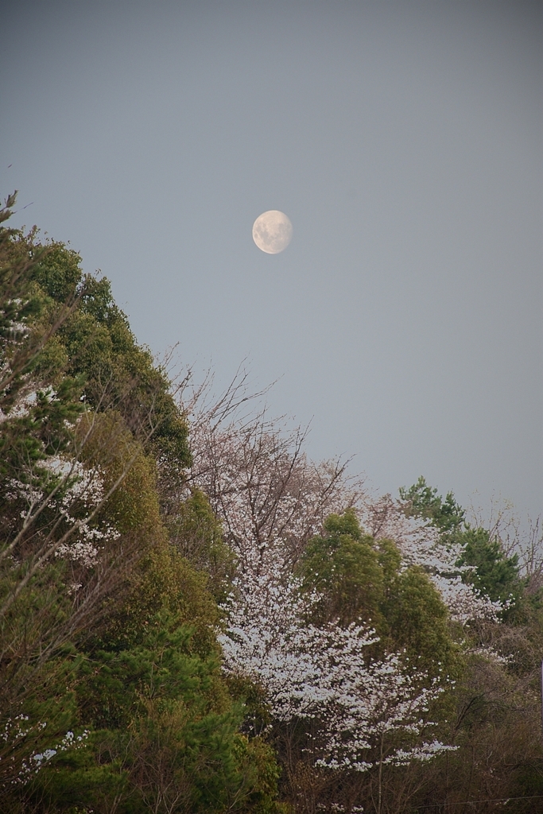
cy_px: 407
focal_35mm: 210
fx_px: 4749
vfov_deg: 9.8
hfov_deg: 6.5
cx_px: 272
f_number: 5.6
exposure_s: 1/160
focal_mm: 140
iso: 100
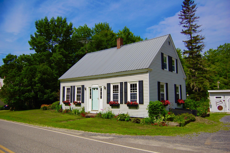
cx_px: 115
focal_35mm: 27
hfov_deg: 67.4
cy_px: 76
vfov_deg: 47.8
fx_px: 172
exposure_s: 1/4000
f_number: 3.5
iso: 200
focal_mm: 18
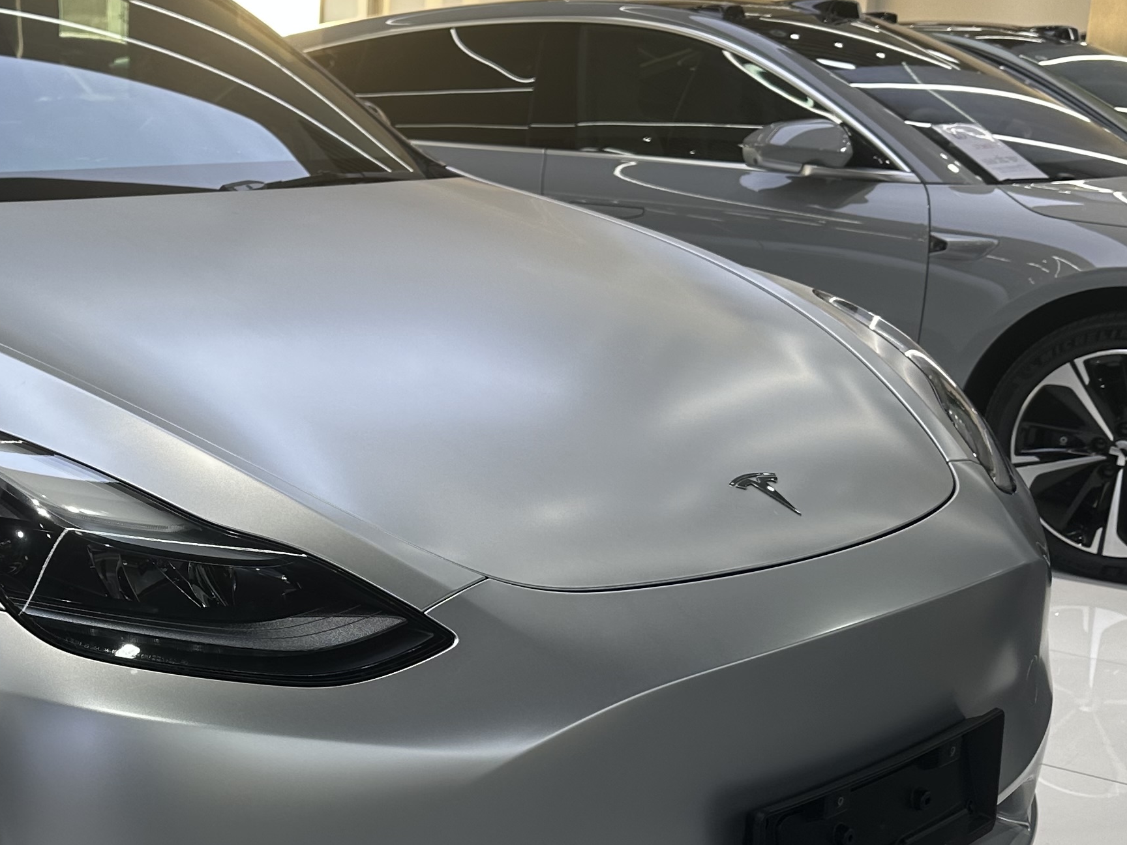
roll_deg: -0.5
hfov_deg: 33.0
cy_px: 539
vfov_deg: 26.0
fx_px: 1823
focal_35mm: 56
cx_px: 168
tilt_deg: -13.9
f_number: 1.78
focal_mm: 6.86
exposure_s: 1/117
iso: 64
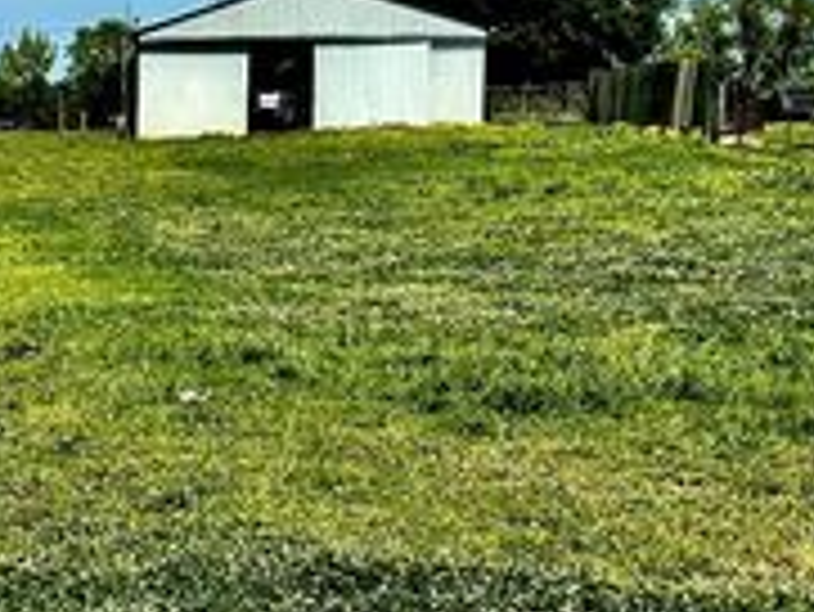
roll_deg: -1.2
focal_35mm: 85
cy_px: 194
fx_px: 2000
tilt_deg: +0.3
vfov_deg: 17.3
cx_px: -594
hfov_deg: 18.6
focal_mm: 6.86
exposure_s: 1/7042
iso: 80
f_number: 1.78
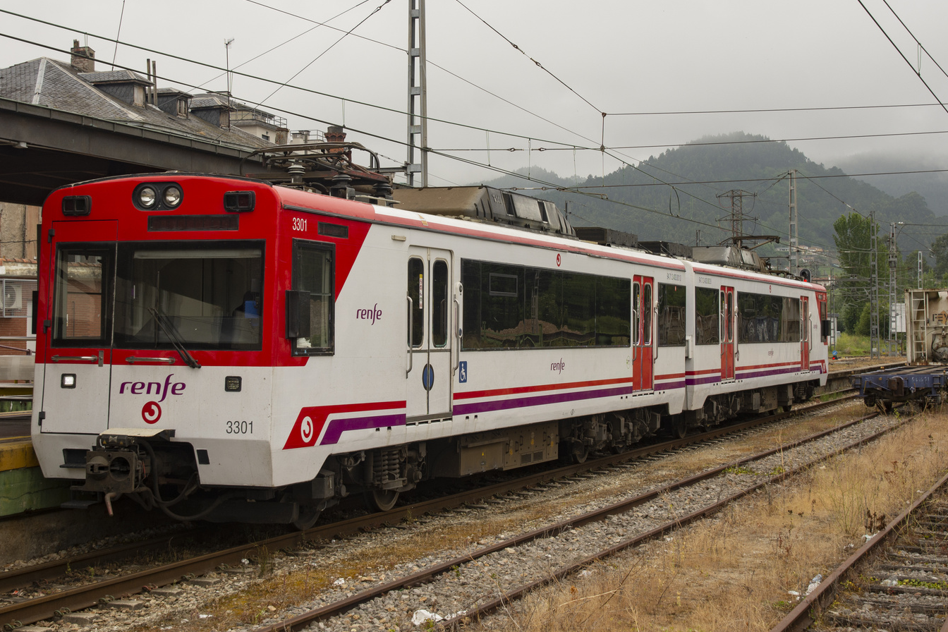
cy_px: 258
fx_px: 1580
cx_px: 452
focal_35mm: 60
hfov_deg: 33.4
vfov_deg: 22.6
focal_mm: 28
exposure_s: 1/80
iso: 100
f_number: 7.1
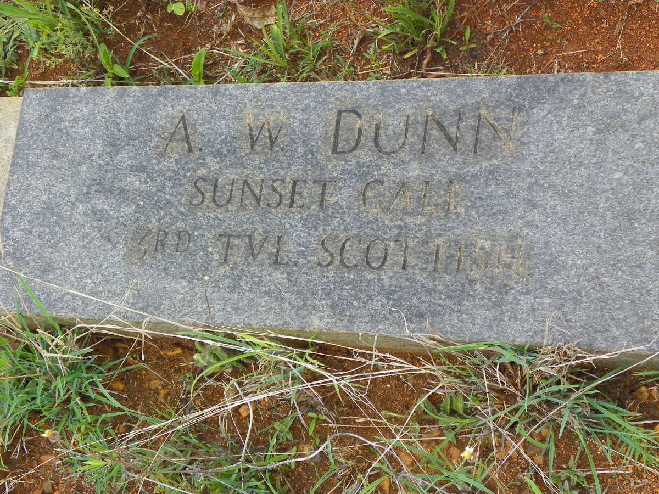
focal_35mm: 68
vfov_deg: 21.6
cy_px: 247
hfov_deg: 28.6
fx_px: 1295
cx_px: 330
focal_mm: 12.1
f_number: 3.5
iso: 64
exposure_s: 1/125
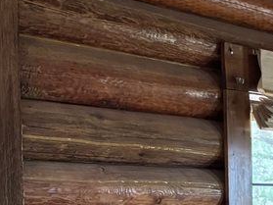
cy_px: 248
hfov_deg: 12.5
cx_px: 656
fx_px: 978
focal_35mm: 124
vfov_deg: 11.7
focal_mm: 6.76
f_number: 1.78
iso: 400
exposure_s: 1/60
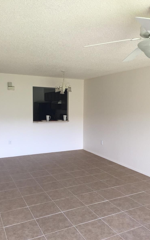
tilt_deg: -5.7
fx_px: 203
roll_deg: +0.8
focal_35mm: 31
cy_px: 120
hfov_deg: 40.5
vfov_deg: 61.2
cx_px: 85
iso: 50
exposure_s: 1/30
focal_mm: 4.15
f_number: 2.2
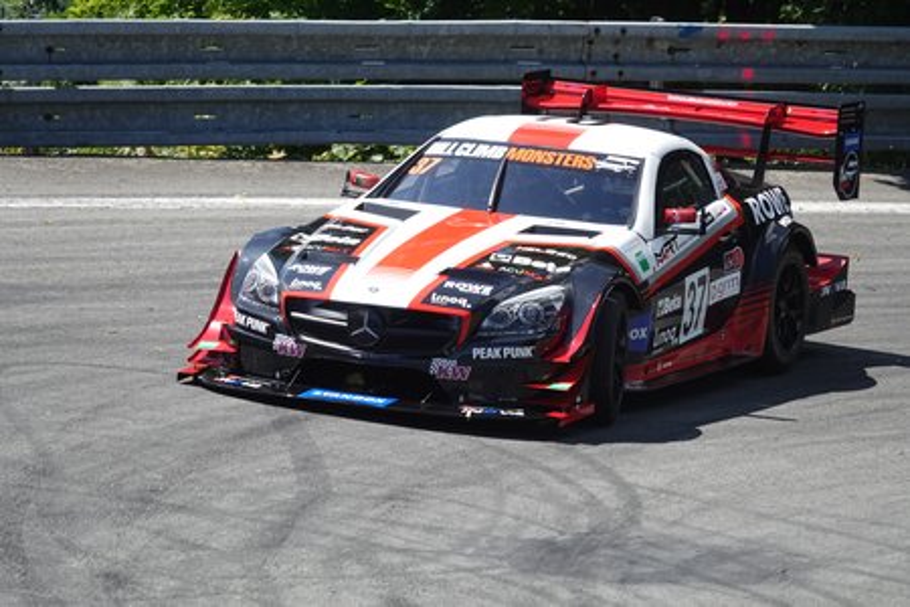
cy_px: 304
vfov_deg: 4.4
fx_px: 7835
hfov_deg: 6.6
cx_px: 455
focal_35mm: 310
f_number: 4
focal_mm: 113.69
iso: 125
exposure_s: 1/800
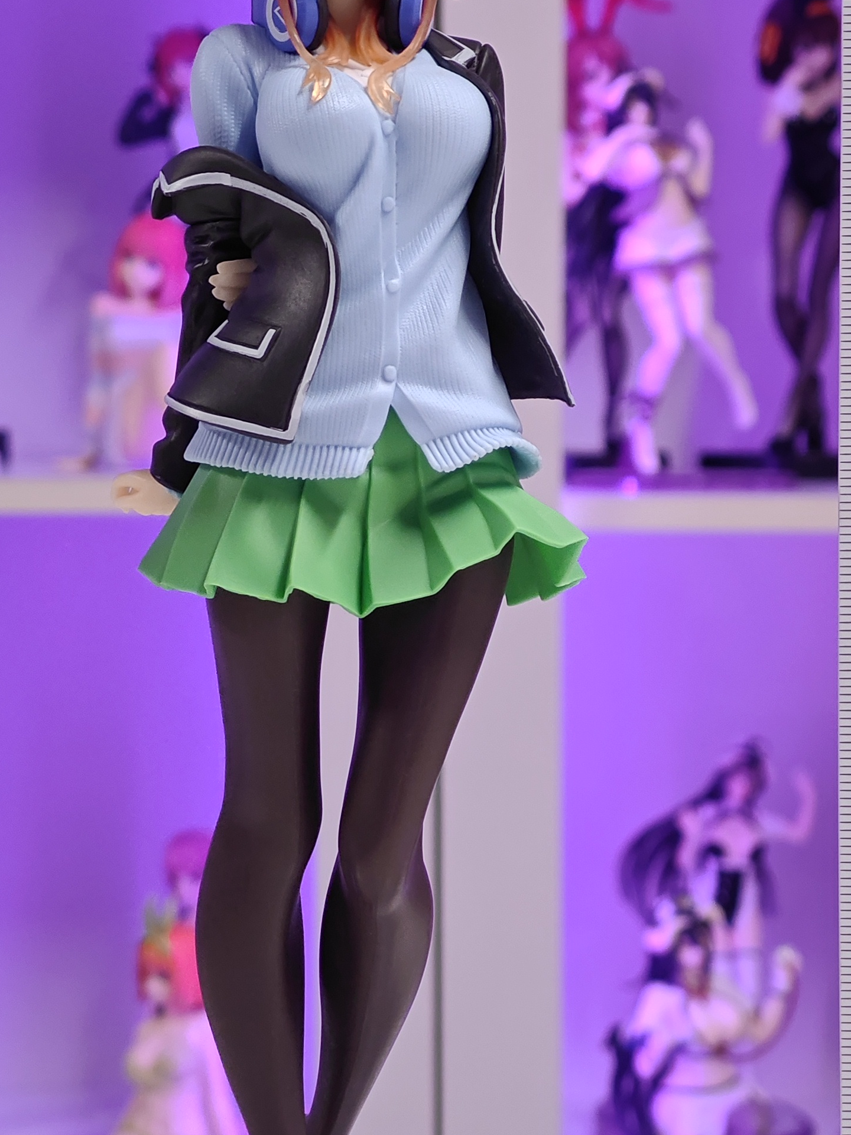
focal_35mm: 136
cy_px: 628
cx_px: 428
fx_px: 4458
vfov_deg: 14.5
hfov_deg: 10.9
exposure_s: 1/33.3
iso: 800
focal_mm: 7.48
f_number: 2.4
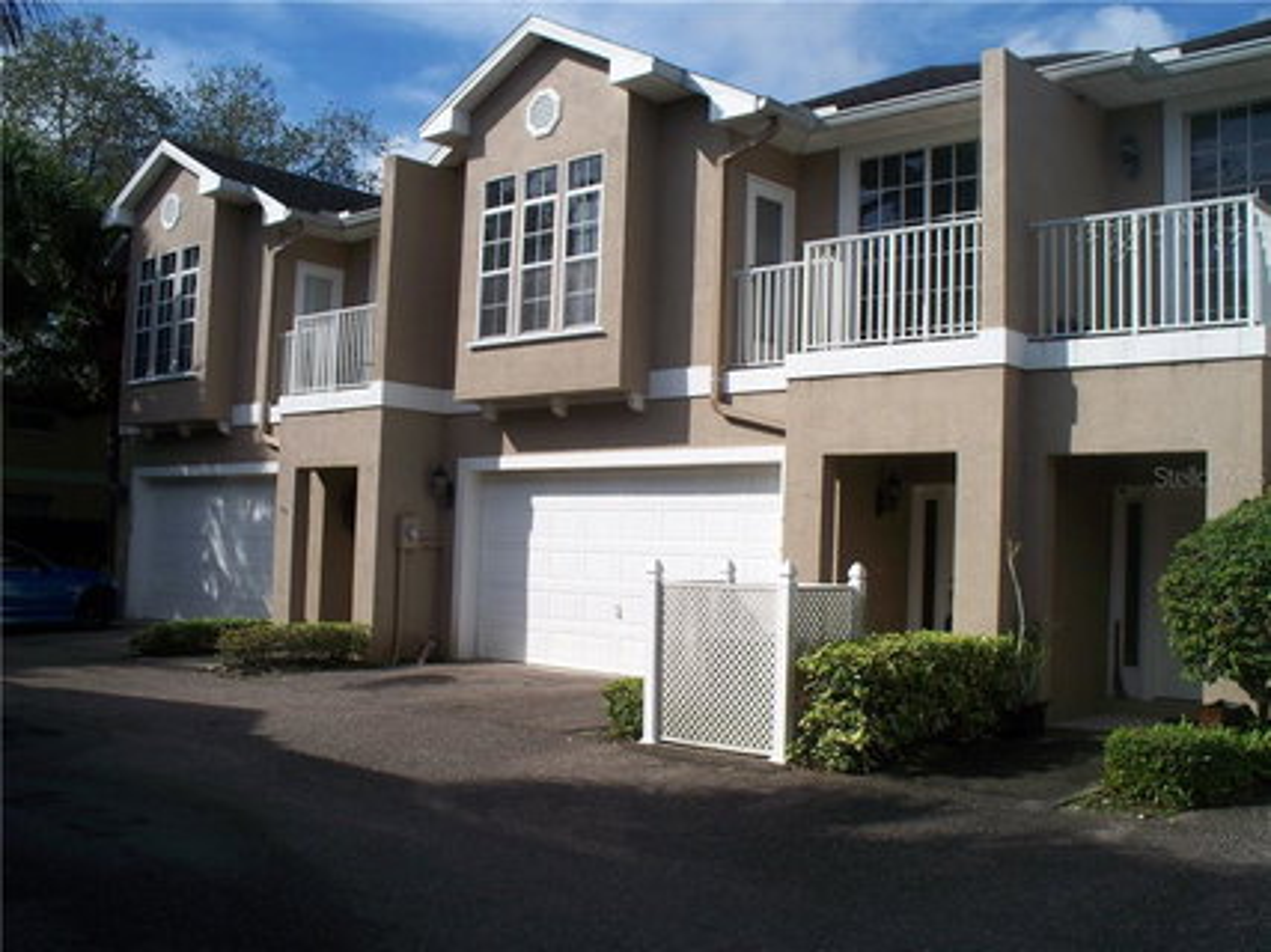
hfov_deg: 51.4
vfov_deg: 39.6
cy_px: 476
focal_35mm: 36
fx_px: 1321
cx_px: 636
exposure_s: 1/500
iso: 64
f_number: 5
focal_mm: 7.54
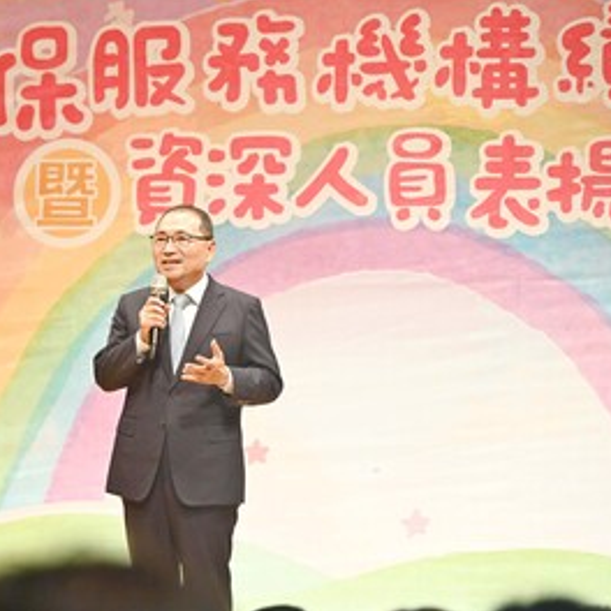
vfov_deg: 8.5
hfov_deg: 8.5
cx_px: 155
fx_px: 4114
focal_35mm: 206
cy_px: 307
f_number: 7.6
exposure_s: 1/125
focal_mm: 160
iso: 2500
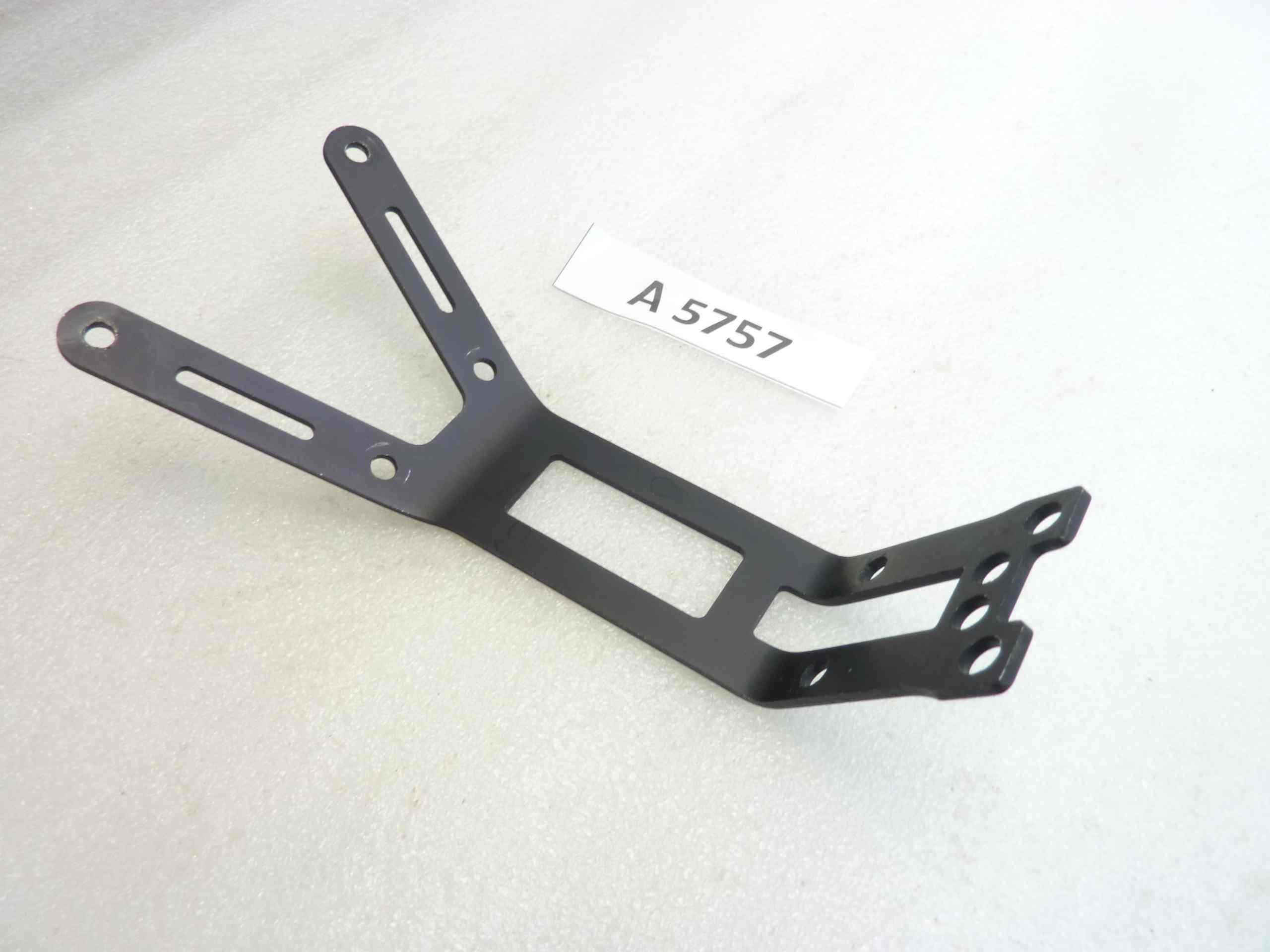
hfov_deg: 69.4
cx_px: 635
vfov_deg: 54.9
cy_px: 476
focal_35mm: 25
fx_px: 917
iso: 80
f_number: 3.3
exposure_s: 1/15
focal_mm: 4.1
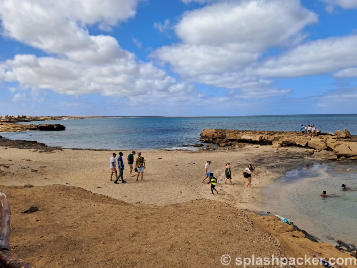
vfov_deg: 51.4
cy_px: 134
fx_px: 278
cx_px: 178
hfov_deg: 65.3
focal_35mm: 27
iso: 50
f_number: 1.8
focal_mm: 4
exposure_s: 1/782
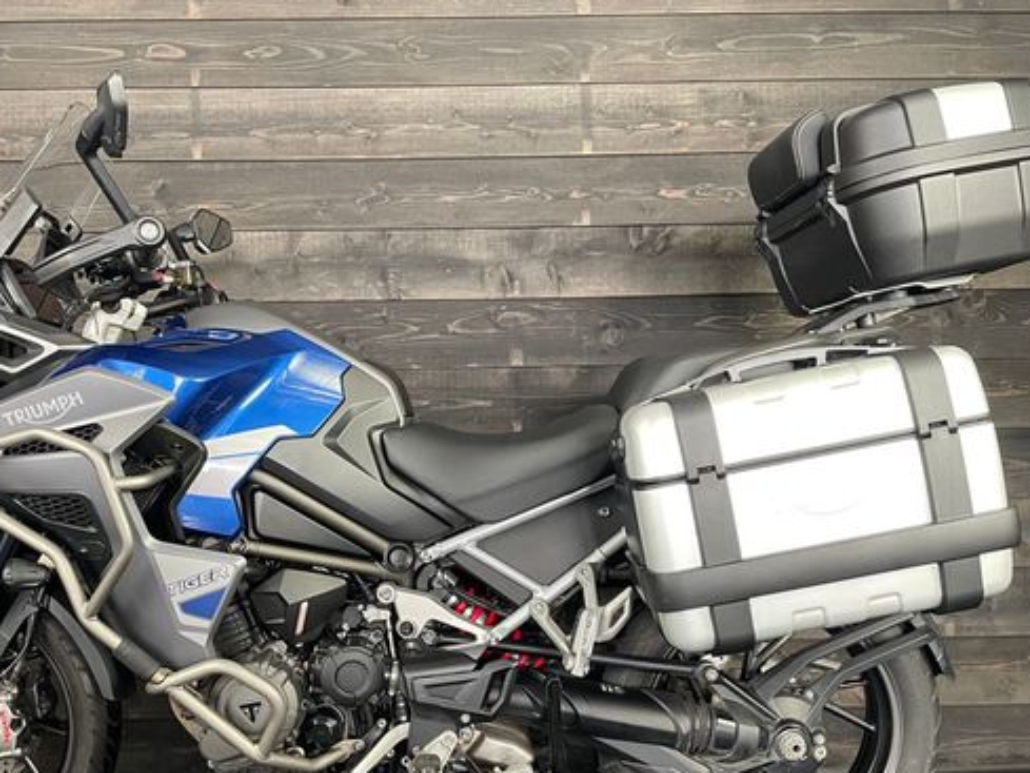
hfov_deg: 53.6
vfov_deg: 41.5
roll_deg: +1.1
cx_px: 421
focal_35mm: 34
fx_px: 1012
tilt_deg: -1.1
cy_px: 491
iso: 200
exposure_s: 1/50
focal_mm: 4.2
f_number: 1.6
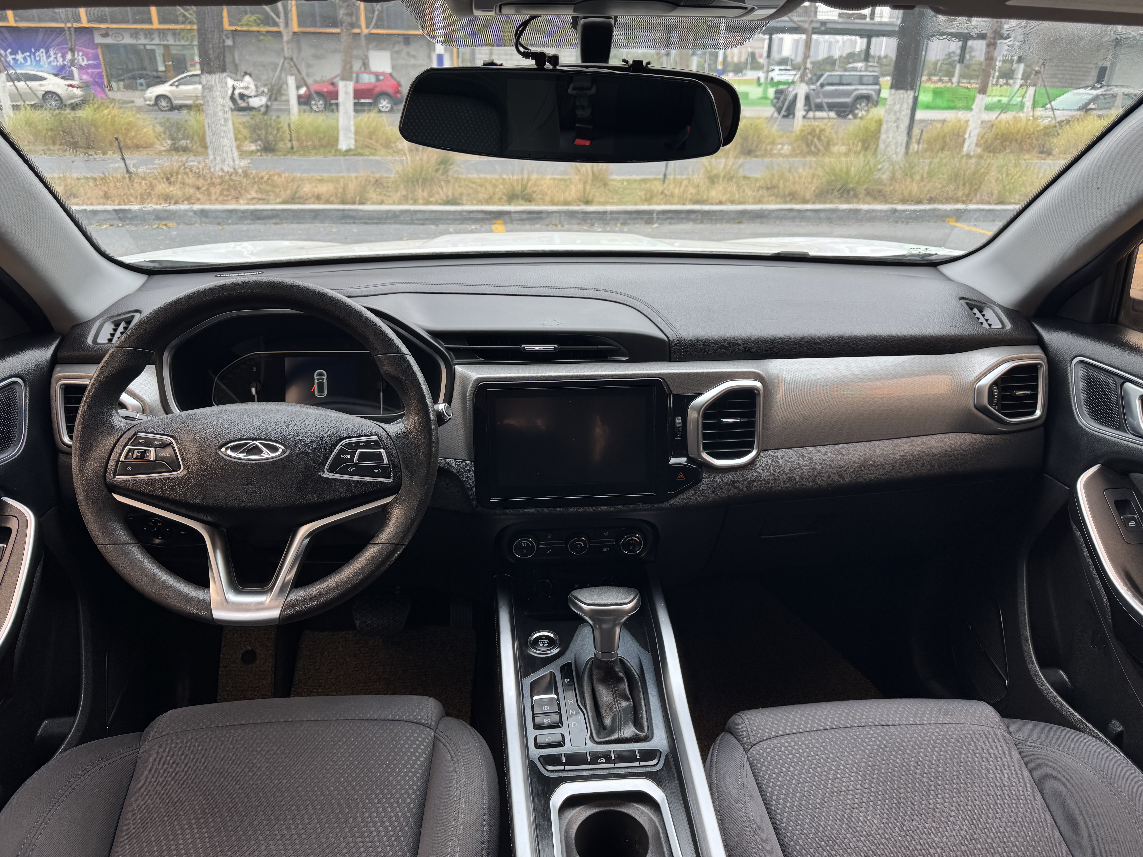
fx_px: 792
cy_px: 428
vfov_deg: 56.8
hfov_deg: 71.6
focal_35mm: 24
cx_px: 572
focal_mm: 6.76
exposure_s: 1/176
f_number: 1.78
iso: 64
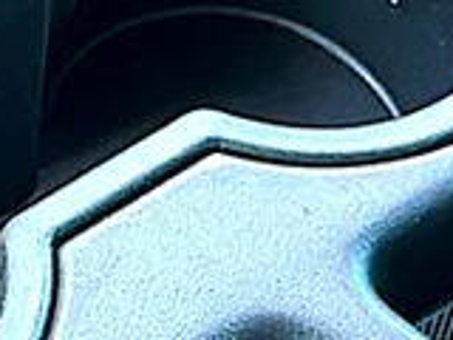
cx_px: -159
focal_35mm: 192
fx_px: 2513
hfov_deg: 10.1
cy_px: 381
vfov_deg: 7.7
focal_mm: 6.86
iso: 320
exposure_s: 1/40
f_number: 1.78
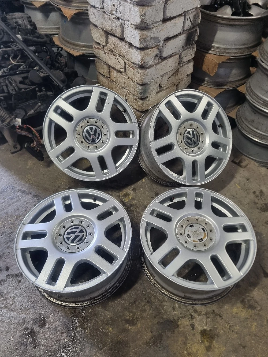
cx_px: 134
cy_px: 178
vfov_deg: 67.3
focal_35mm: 26
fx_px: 268
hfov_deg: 53.1
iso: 320
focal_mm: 5.4
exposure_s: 1/50
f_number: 1.8
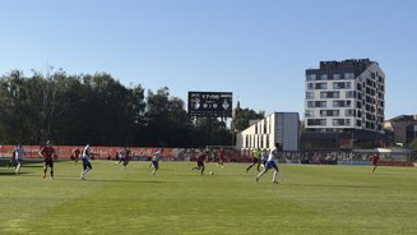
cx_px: 196
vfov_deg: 18.8
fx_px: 708
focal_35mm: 64
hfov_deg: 32.8
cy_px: 125
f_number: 1.78
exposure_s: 1/5587
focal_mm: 6.76
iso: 80
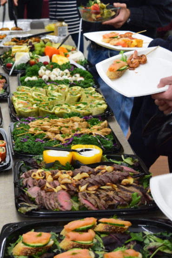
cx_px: 17
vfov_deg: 24.4
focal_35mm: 83
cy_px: 109
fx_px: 595
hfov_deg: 16.2
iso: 1600
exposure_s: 1/60
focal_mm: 30
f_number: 5
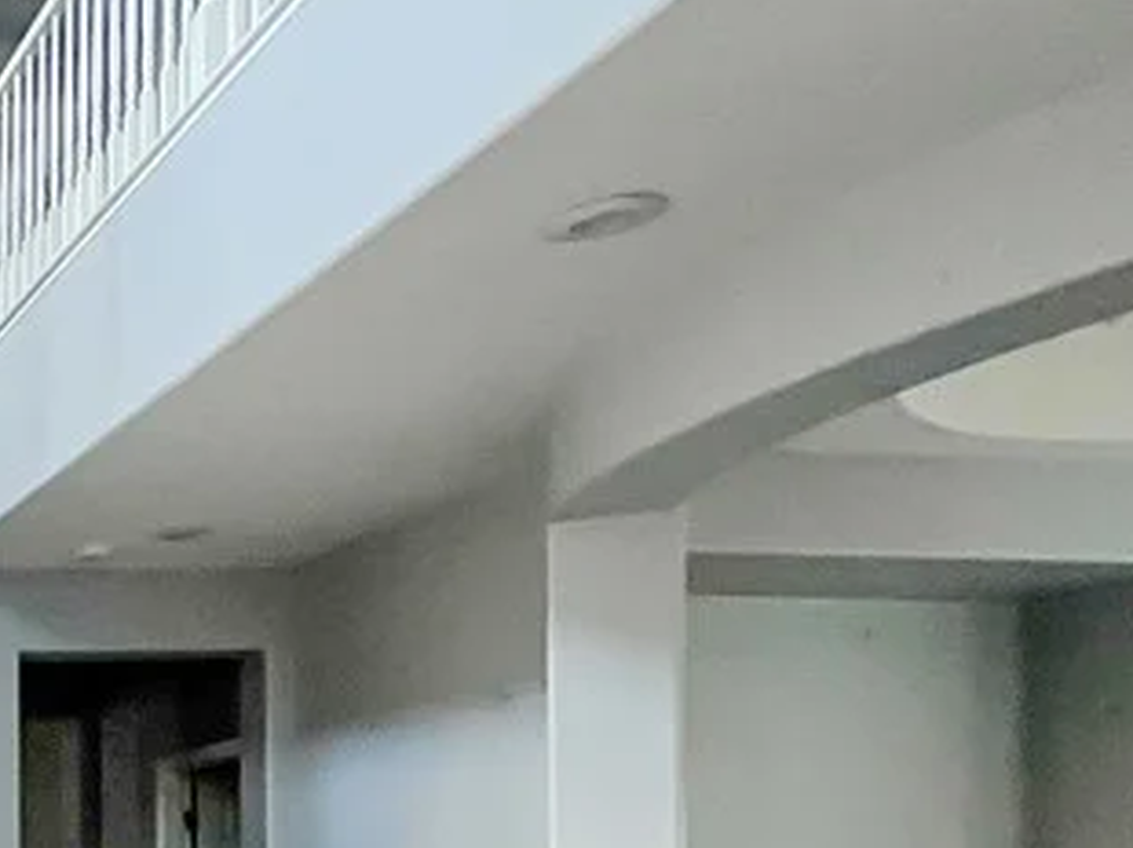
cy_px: 928
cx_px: -574
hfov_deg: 28.3
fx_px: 1406
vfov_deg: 30.2
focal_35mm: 43
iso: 800
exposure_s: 1/60
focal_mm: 1.57
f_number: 1.8
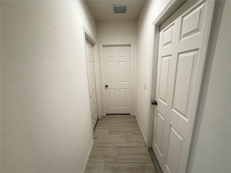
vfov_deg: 85.7
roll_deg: +2.0
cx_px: 116
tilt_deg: -11.7
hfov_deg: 102.1
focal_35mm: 14
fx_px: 93
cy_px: 86
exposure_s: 1/60
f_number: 2.2
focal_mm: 2.22
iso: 200
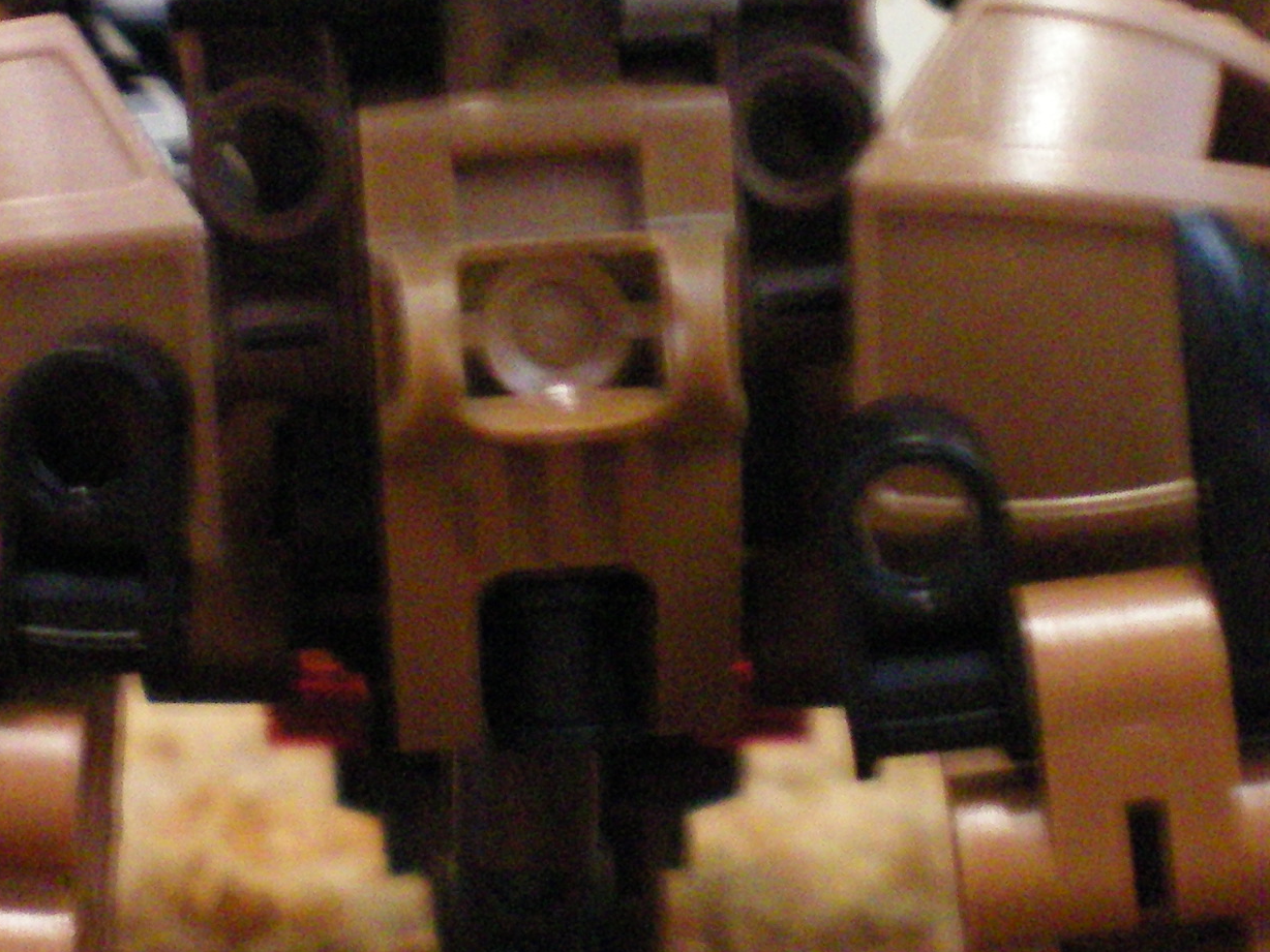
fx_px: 3706
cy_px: 418
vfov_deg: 14.6
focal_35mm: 101
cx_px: 542
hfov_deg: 19.4
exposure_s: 1/2
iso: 400
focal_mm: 6.3
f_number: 3.1
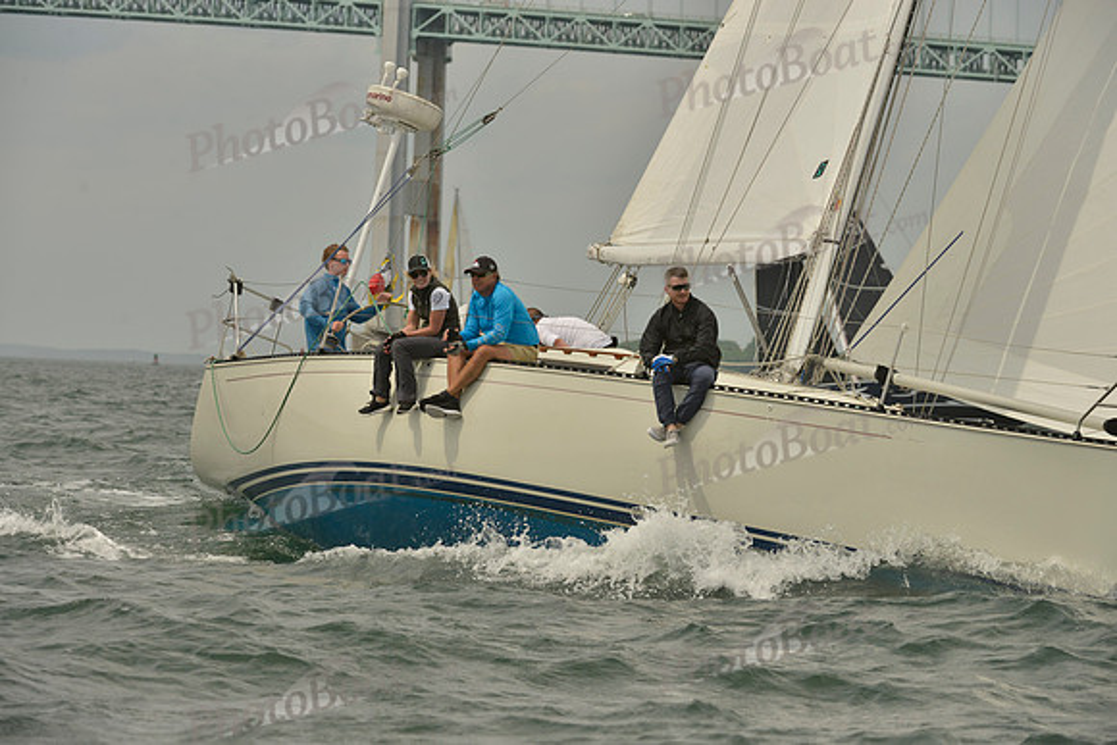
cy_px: 372
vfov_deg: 6.9
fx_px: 6207
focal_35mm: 200
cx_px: 558
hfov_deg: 10.3
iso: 280
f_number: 9
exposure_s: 1/1250
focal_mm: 200
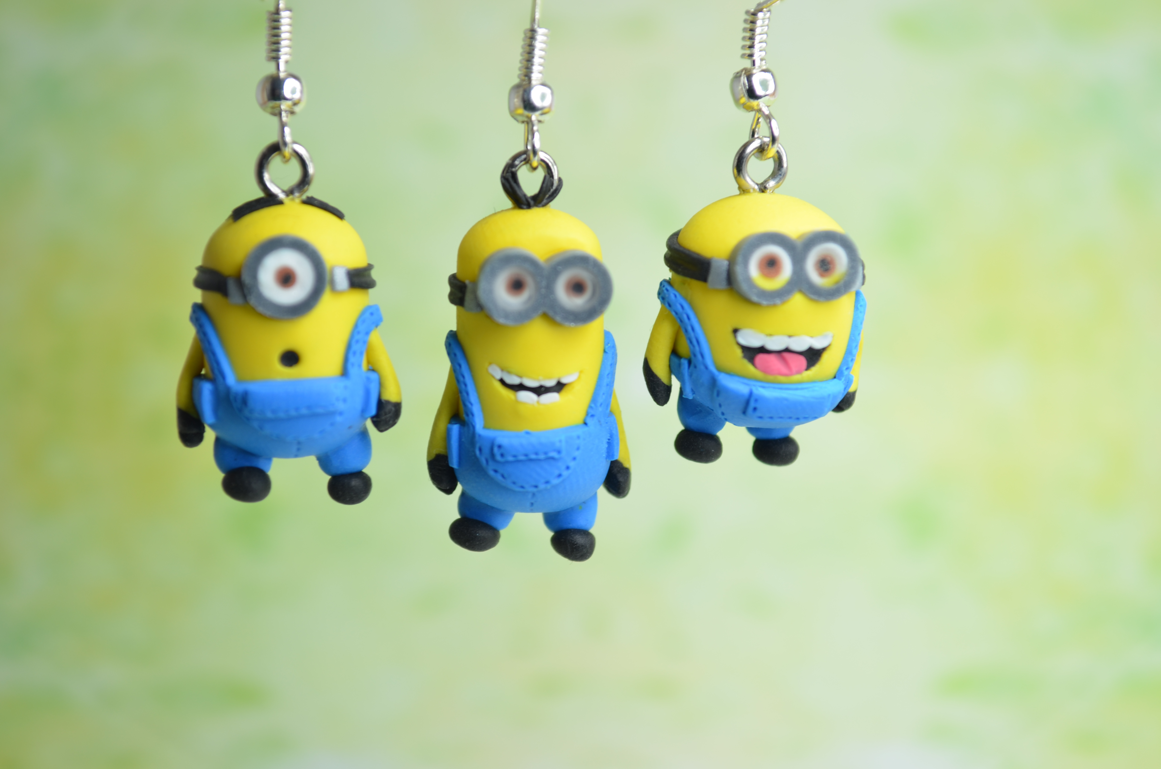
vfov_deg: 20.1
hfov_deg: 29.9
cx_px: 580
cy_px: 384
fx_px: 2172
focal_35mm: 68
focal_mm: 45
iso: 100
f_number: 5.6
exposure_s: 1/50
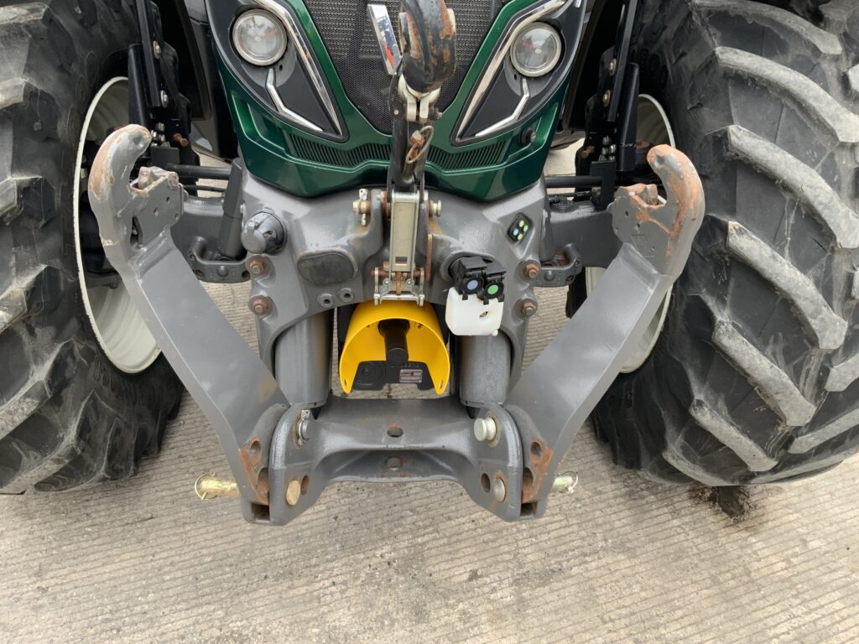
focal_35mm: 29
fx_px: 720
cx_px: 430
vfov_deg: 48.2
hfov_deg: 61.7
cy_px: 322
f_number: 1.8
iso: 40
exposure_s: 1/122
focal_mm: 3
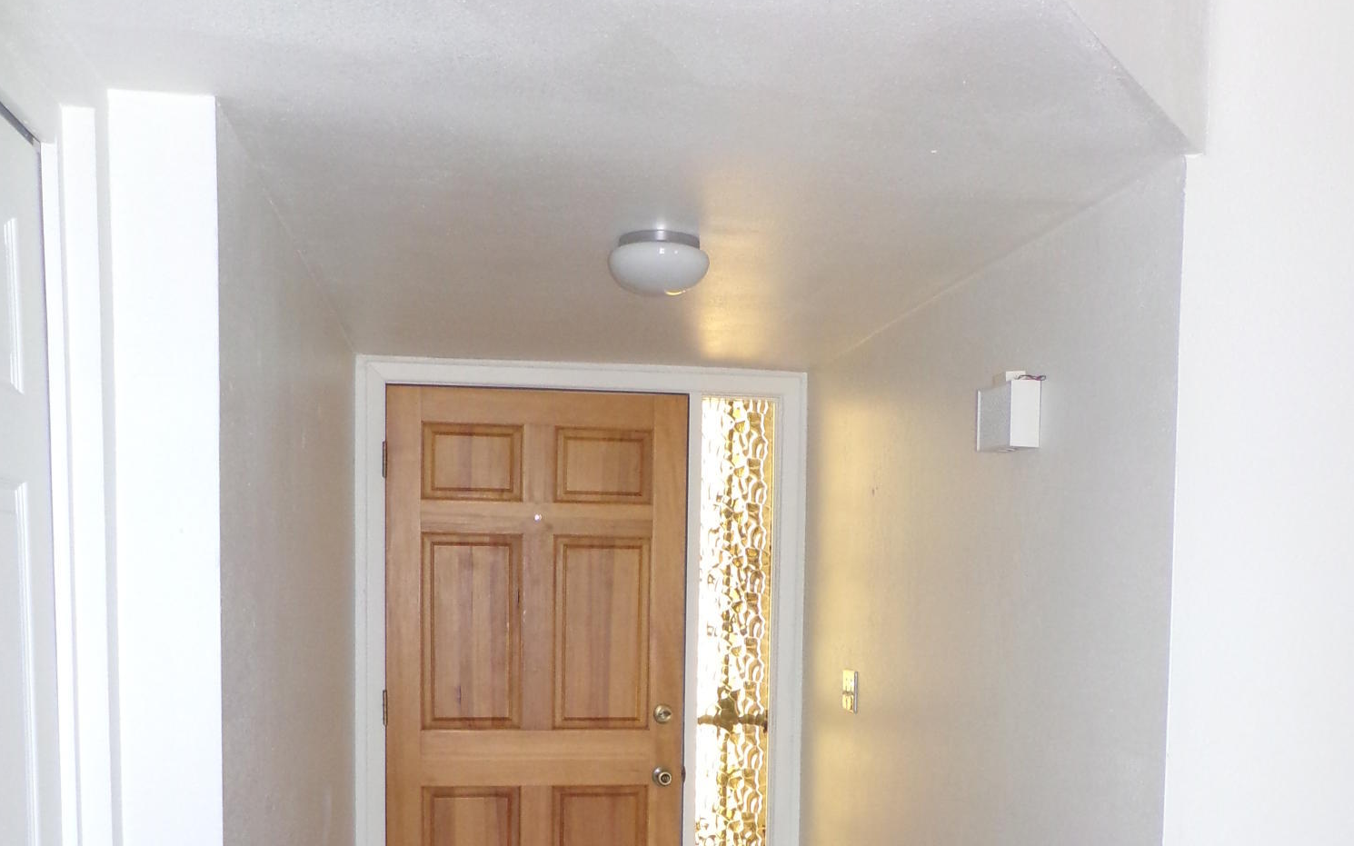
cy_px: 693
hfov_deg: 52.8
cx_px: 677
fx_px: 1365
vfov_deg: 33.3
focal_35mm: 37
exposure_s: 1/60
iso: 285
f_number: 3.2
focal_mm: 4.7
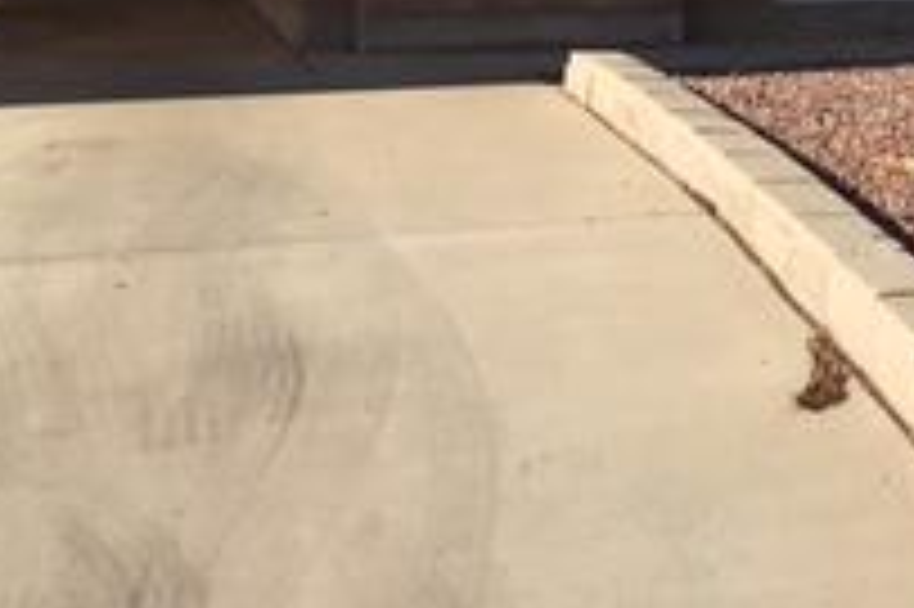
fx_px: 2410
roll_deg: -0.8
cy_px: -180
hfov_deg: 19.7
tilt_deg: +0.6
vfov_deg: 13.8
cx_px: 1193
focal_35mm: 95
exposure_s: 1/1221
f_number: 2.2
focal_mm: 4.15
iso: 25
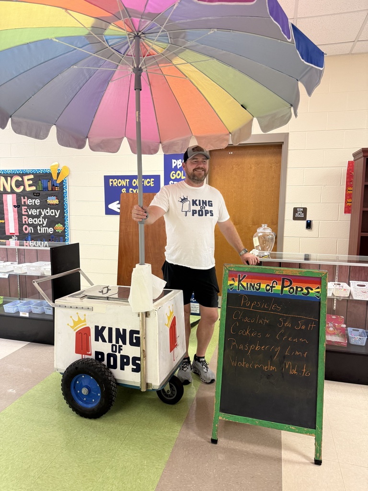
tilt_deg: -5.3
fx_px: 340
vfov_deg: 71.6
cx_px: 184
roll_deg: +0.1
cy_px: 246
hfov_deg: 56.8
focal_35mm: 24
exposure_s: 1/60
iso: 250
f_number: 1.78
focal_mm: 6.76
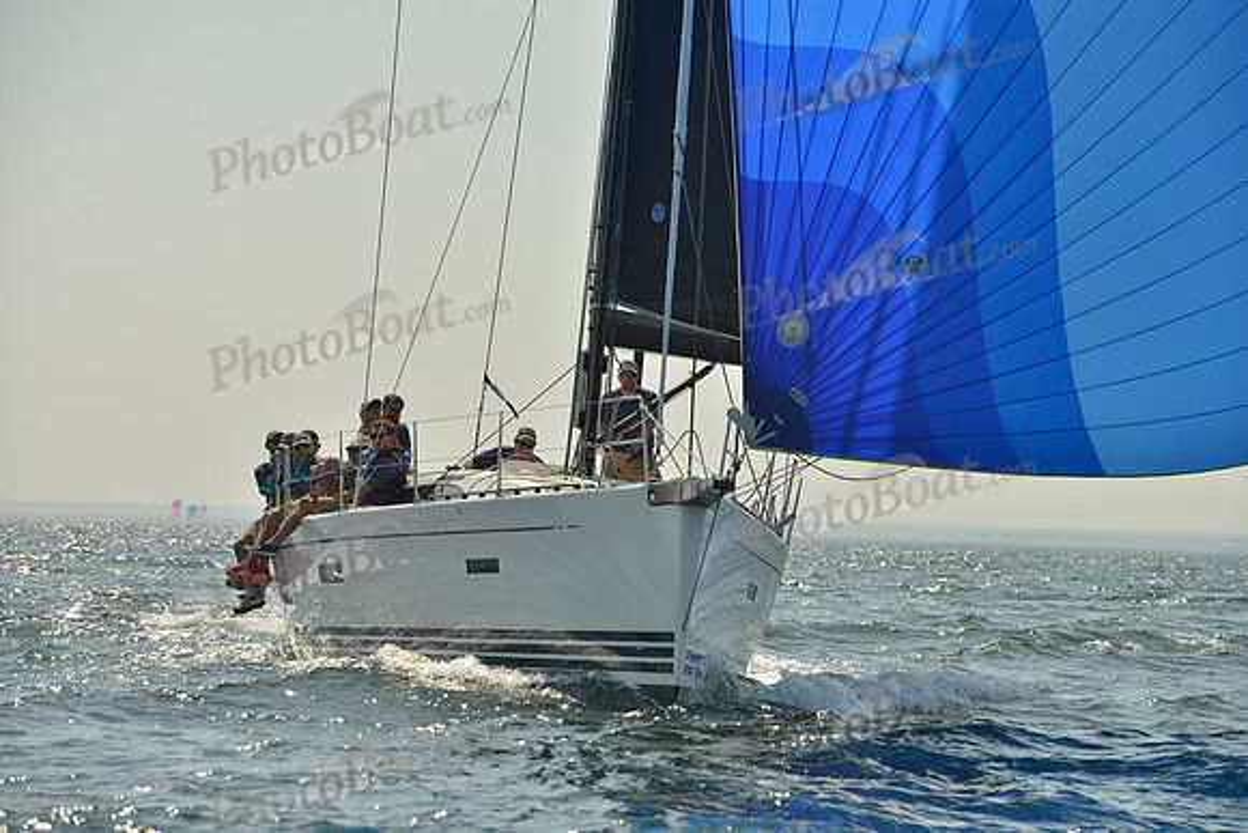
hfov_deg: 12.8
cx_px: 624
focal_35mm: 160
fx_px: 5548
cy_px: 416
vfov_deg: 8.6
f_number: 9
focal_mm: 160
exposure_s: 1/1250
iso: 200
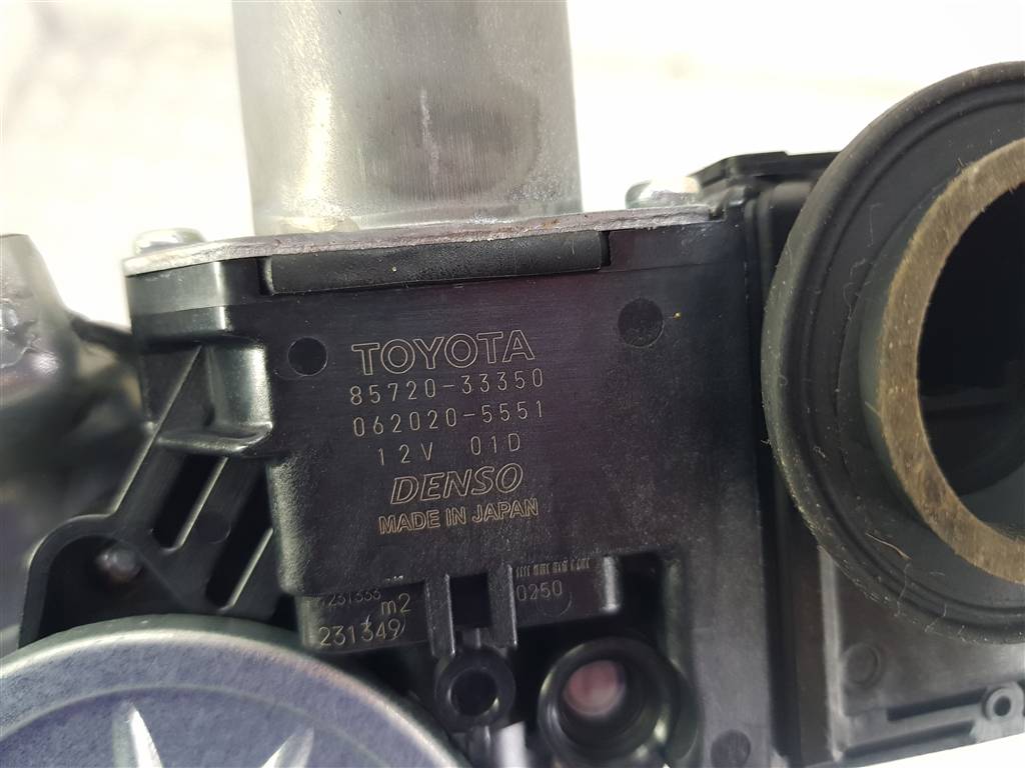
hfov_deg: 67.3
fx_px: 770
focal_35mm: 26
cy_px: 384
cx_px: 512
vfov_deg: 53.1
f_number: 1.7
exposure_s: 1/100
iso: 160
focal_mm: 4.2
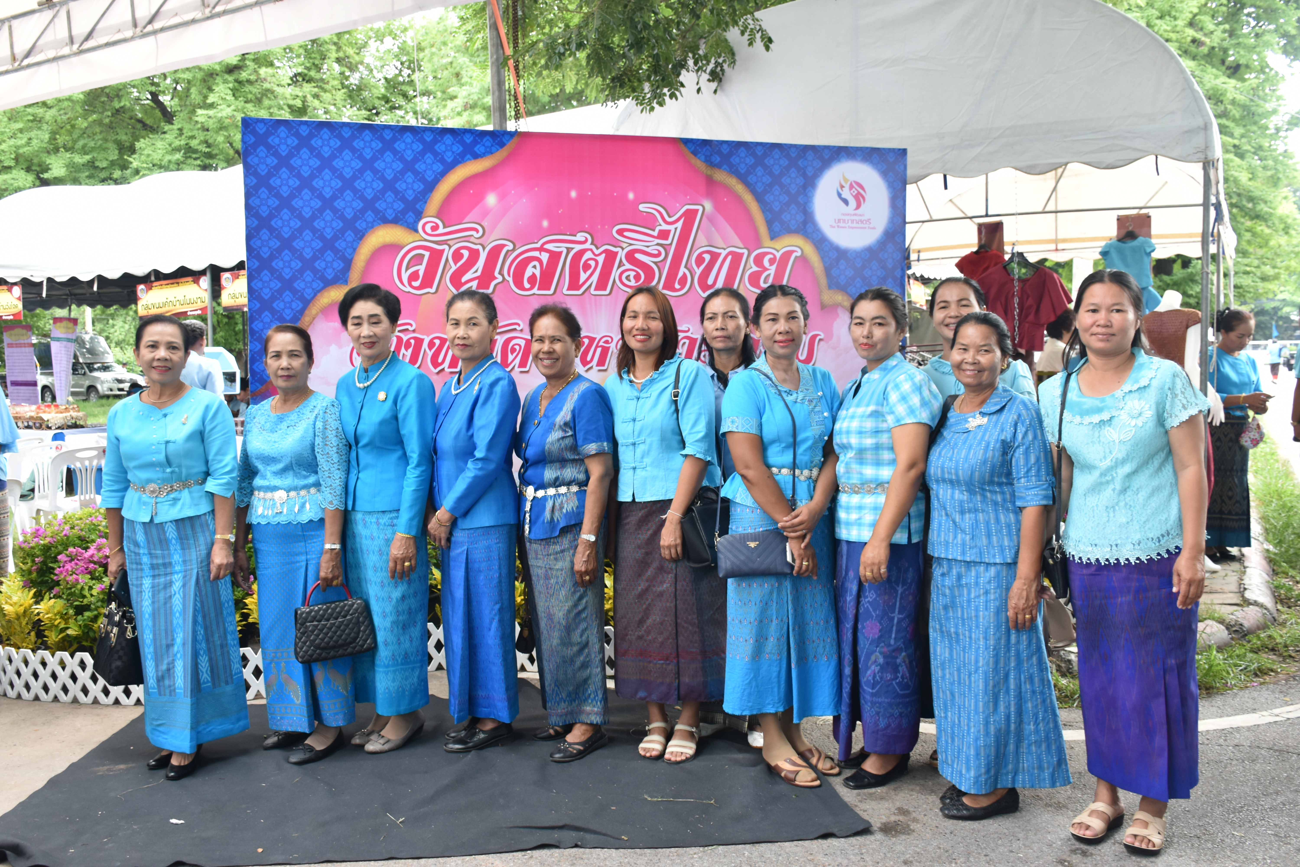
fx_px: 1083
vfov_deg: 43.6
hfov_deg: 61.9
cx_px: 650
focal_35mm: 30
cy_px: 434
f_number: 5.6
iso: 400
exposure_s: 1/125
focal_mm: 20
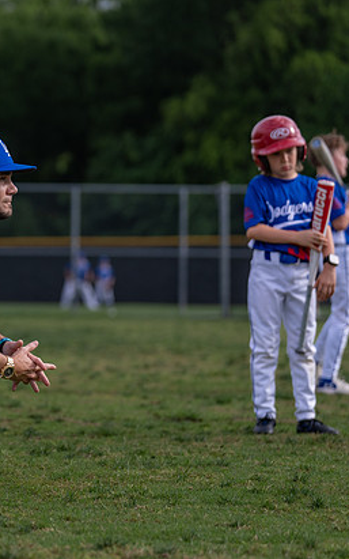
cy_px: 300
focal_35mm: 189
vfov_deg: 11.1
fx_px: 2875
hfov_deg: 6.9
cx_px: -83
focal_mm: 110
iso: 100
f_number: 2.8
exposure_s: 1/2000
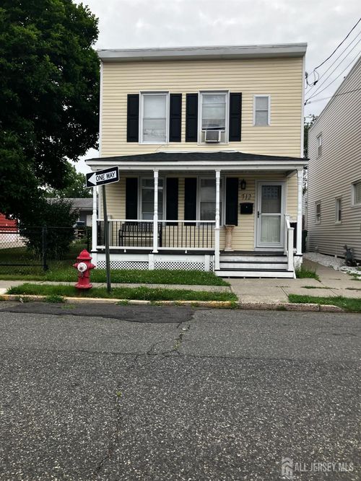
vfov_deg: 63.5
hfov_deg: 49.7
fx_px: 389
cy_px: 240
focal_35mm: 28
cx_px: 180
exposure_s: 1/1000
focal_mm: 3.99
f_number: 1.8
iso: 32
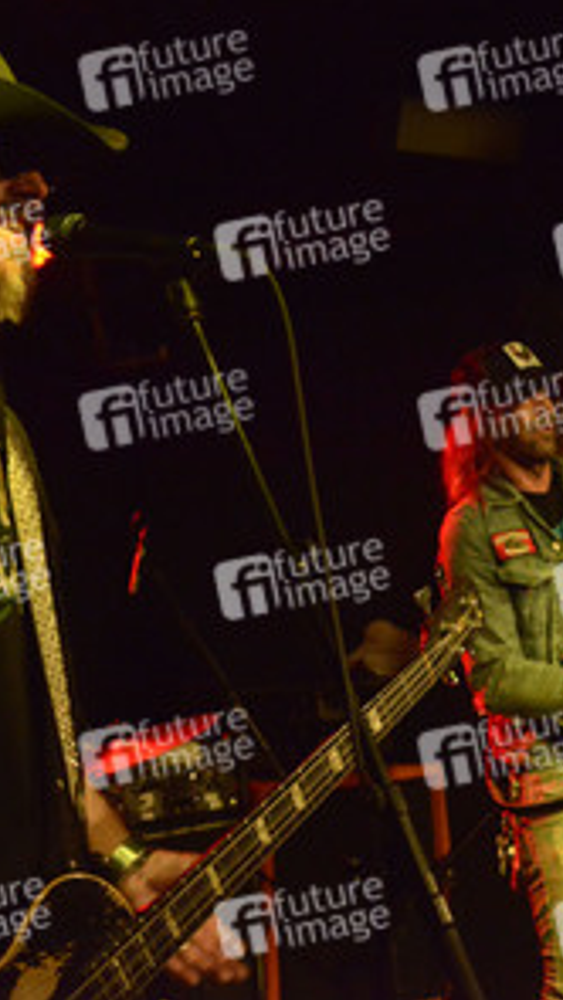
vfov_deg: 37.2
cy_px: 495
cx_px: 212
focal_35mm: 56
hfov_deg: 21.4
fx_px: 1486
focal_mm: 35
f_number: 3.3
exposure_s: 1/125
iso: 10159
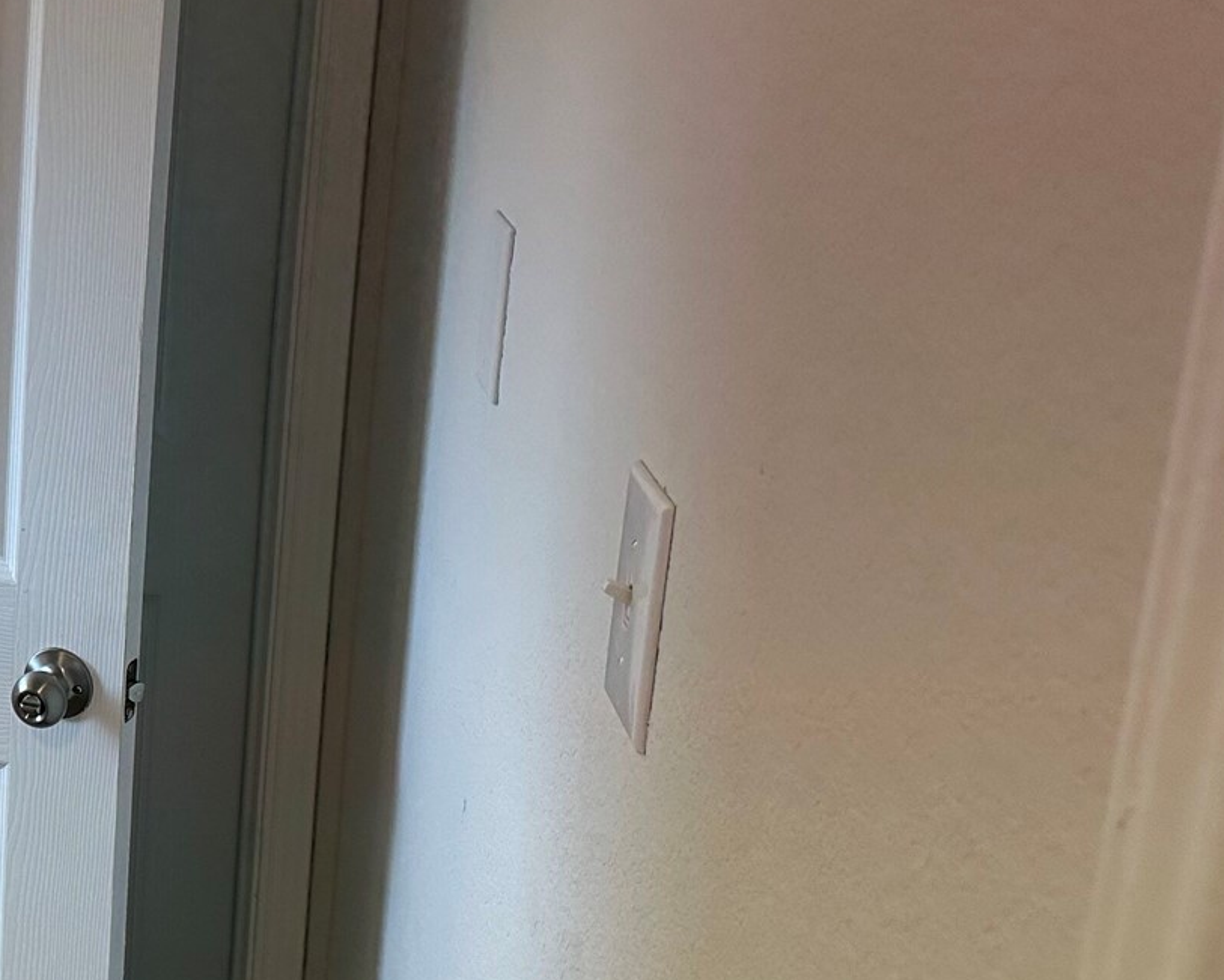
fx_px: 2138
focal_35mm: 59
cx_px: -226
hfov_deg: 28.1
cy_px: 375
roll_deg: -1.4
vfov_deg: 25.7
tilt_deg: -13.6
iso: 125
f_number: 1.78
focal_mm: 6.86
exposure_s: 1/120
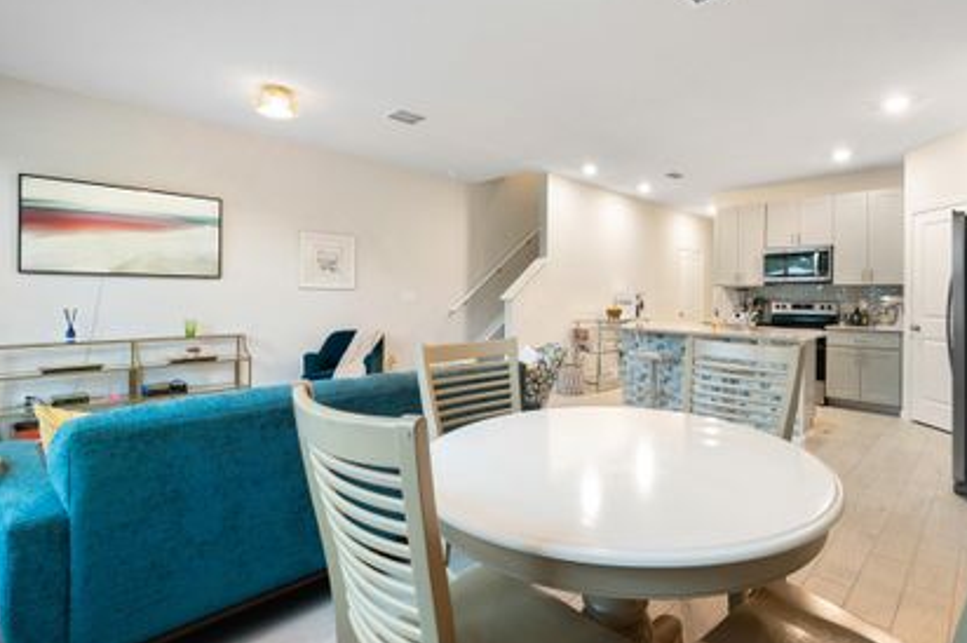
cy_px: 320
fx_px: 456
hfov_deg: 92.8
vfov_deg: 70.3
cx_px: 547
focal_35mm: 17
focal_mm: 14
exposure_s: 1.3
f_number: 9
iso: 250
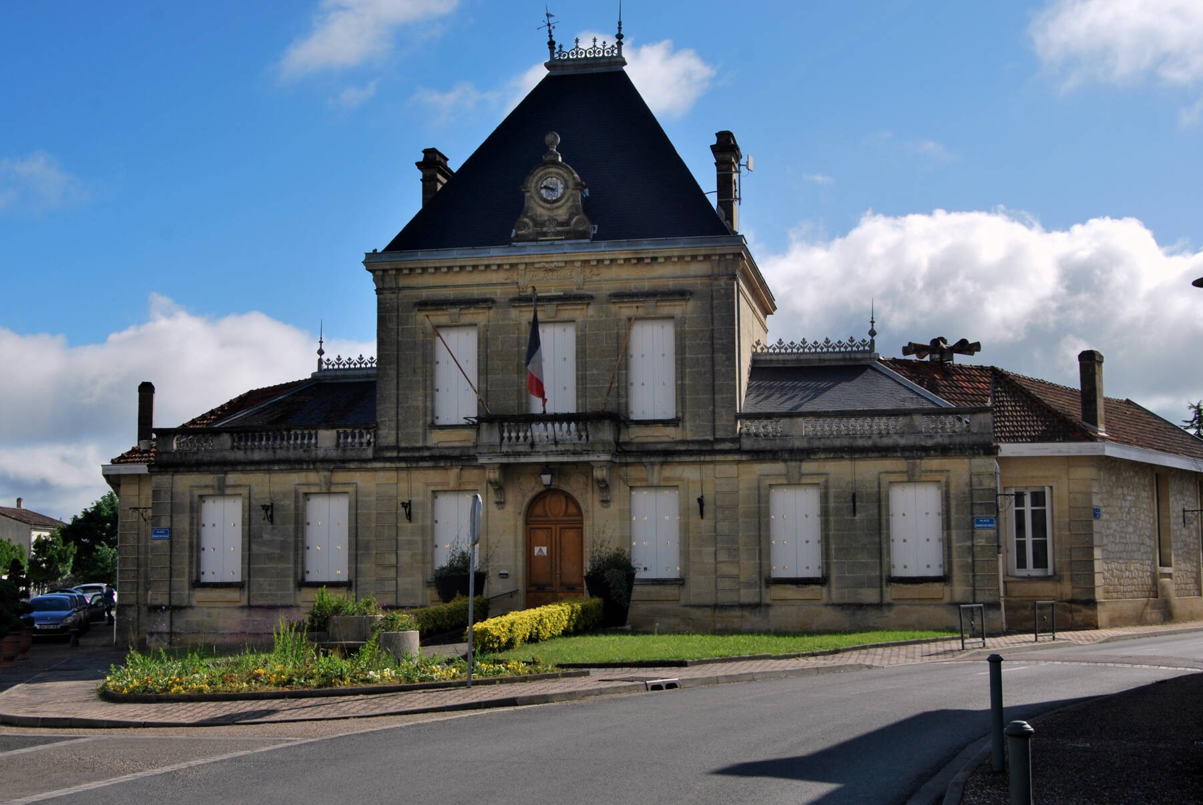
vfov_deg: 27.3
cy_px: 401
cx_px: 582
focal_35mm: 50
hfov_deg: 39.9
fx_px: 1657
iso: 100
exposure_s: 1/320
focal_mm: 31
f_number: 9
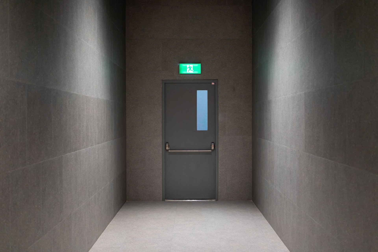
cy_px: 126
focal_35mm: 40
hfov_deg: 48.5
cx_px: 189
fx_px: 420
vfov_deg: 33.4
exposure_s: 1/80
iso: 200
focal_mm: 40
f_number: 2.5
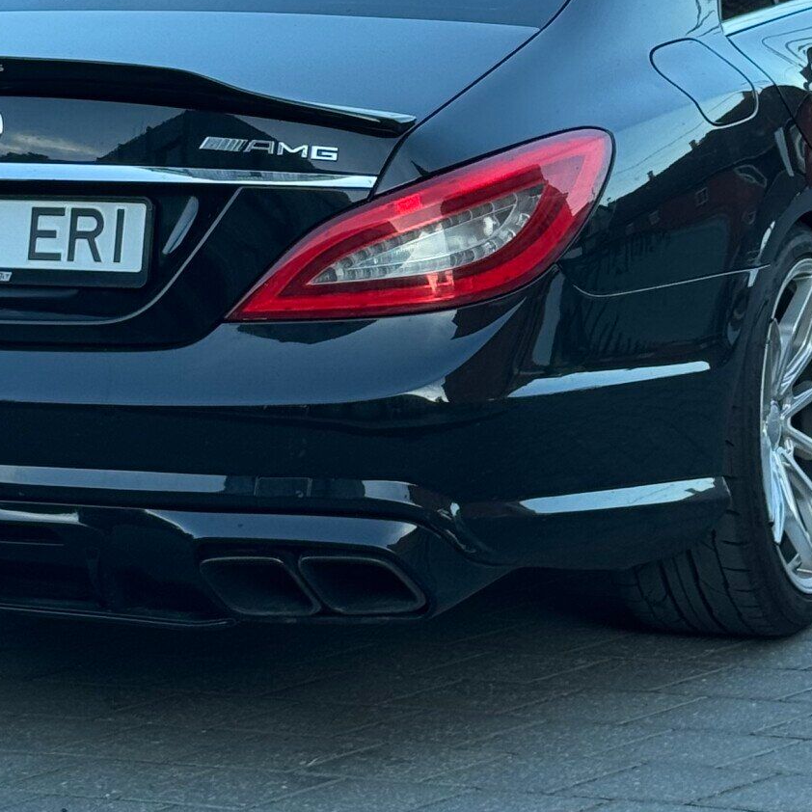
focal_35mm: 131
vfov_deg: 13.2
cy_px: 61
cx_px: 408
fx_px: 3477
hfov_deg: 13.3
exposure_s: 1/211
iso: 64
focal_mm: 6.76
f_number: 1.78
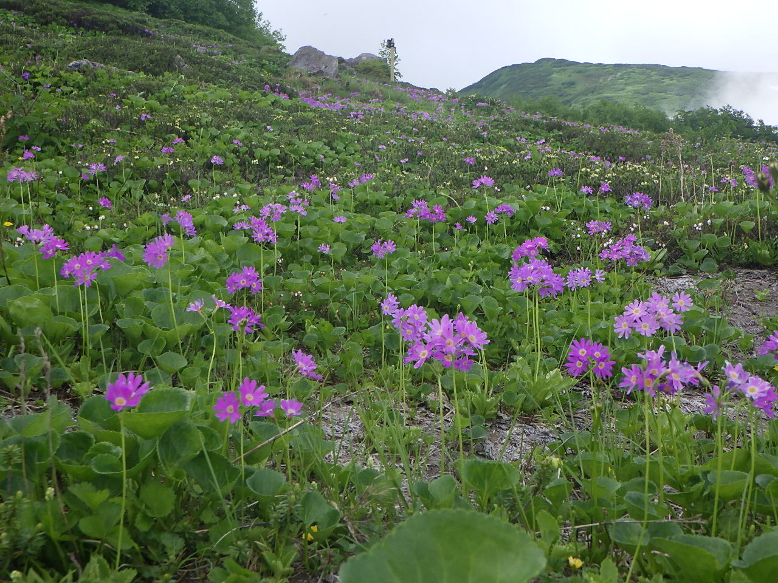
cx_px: 389
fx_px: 944
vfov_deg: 34.3
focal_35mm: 42
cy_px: 292
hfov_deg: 44.8
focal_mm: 7.5
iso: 125
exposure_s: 1/400
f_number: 5
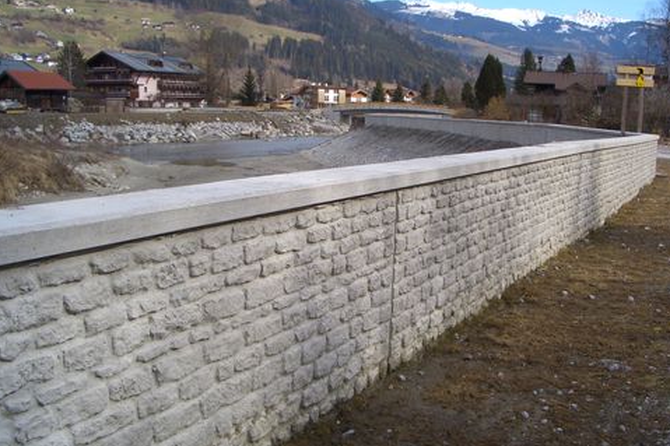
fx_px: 707
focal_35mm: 38
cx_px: 345
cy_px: 203
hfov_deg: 50.7
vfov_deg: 35.0
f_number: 4.3
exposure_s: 1/320
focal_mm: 5.8
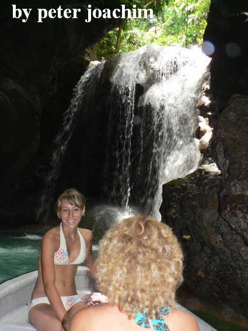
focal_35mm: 35
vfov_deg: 52.6
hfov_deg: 40.7
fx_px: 334
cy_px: 166
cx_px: 124
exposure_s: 1/60
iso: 150
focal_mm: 6
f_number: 2.8
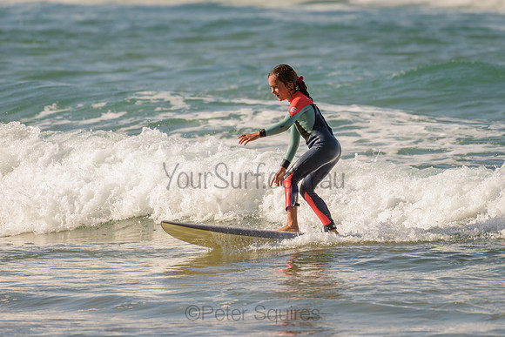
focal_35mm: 613
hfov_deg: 3.4
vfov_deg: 2.2
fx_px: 8606
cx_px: 310
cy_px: 130
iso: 110
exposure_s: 1/2000
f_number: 5.6
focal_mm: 500
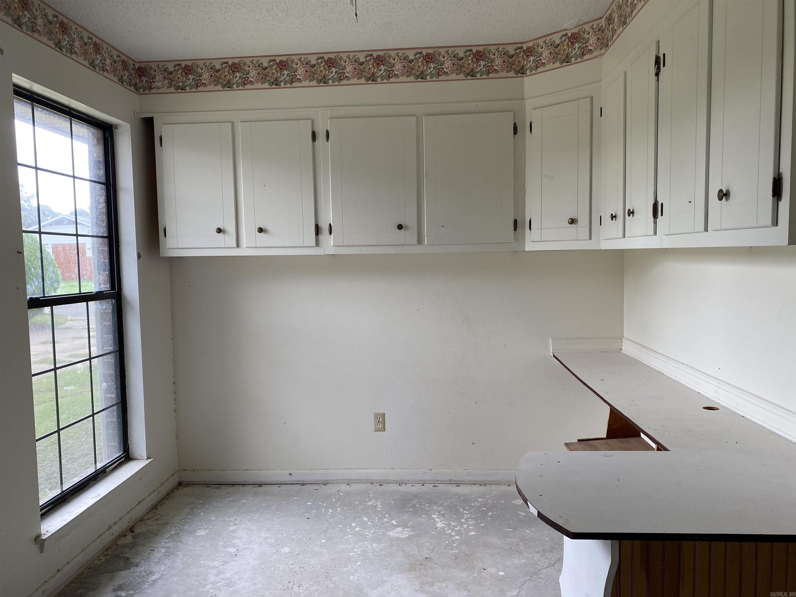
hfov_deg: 67.3
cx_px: 398
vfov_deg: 53.1
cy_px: 298
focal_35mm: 26
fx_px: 598
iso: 64
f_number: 1.8
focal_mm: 4.25
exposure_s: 1/122
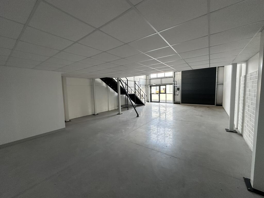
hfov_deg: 102.1
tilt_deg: -5.0
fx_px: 107
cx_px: 132
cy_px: 99
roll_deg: +1.7
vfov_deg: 85.7
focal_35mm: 14
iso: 200
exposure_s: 1/99
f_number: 2.2
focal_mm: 2.22
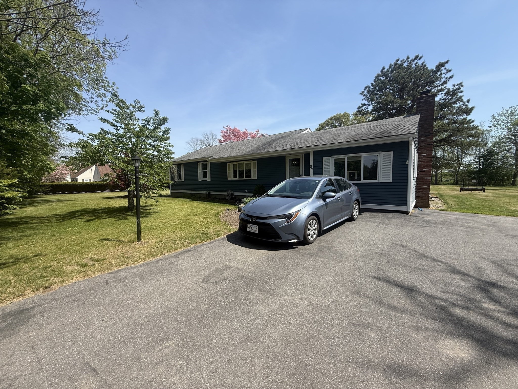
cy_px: 194
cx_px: 259
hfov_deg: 102.1
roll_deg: +0.9
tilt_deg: -3.1
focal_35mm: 14
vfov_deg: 85.7
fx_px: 209
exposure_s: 1/1464
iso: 50
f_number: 2.2
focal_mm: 2.22
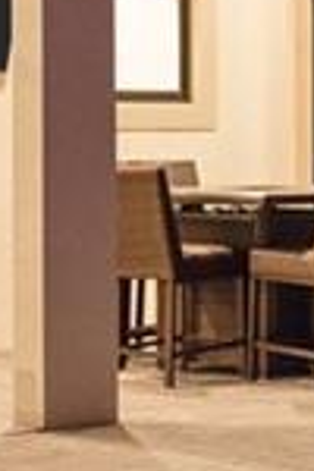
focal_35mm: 182
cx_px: 509
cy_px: 122
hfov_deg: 7.4
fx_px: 2381
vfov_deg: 11.3
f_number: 2.8
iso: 400
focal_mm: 17
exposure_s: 2
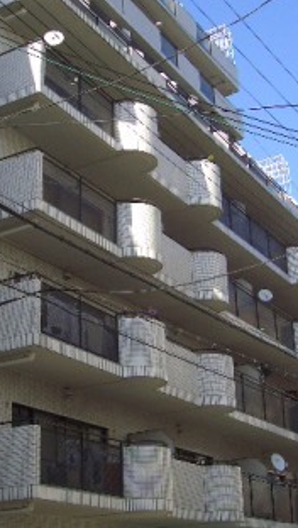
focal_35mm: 61
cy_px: 250
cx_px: 154
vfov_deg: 34.3
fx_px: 855
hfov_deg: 19.8
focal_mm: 8
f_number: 4.8
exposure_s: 1/500
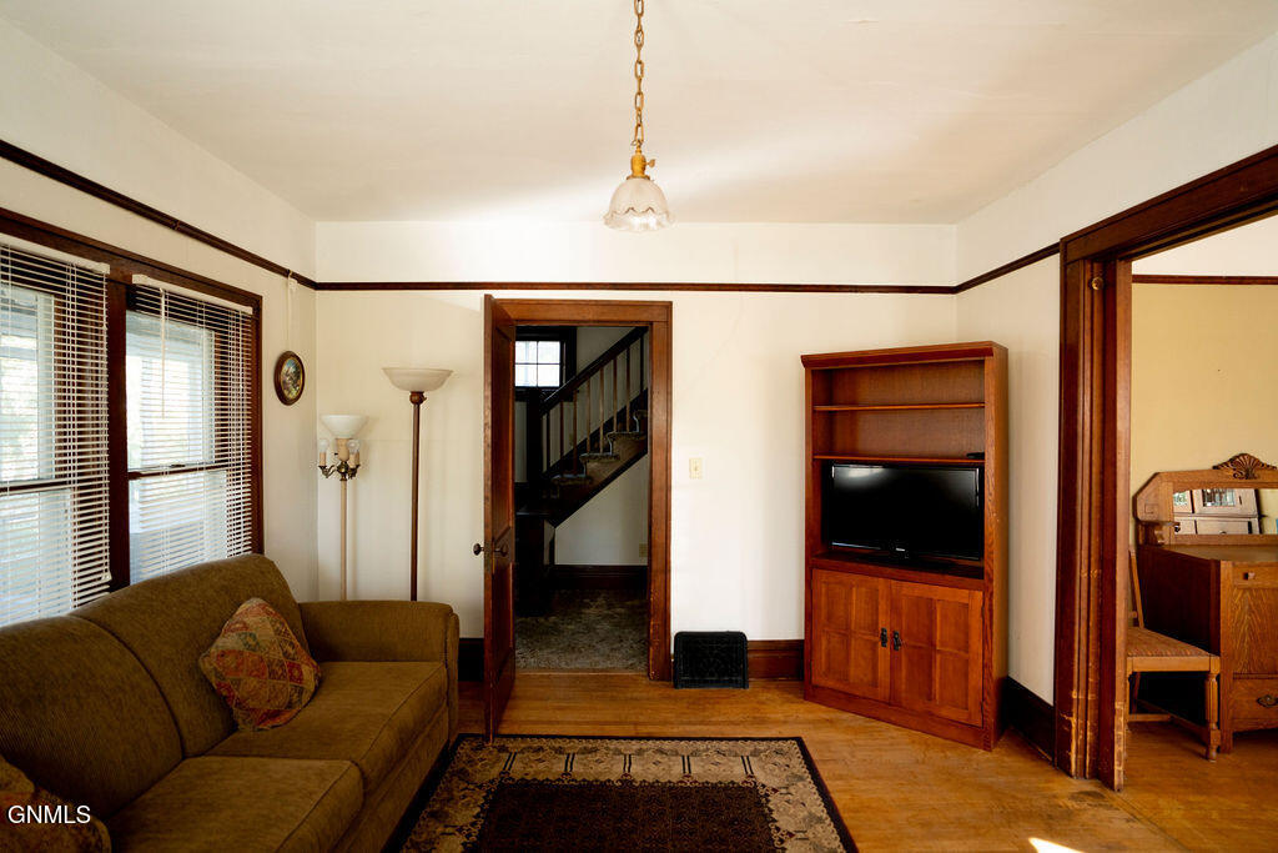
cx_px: 639
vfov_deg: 67.4
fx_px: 639
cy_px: 426
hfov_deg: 90.0
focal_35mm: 18
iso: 500
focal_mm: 18
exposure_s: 1/200
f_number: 2.8
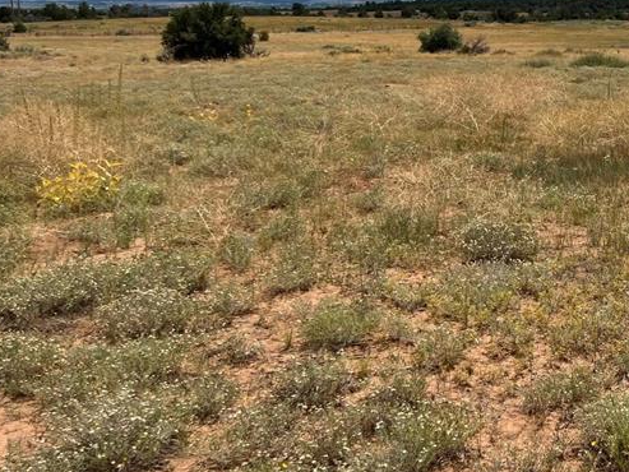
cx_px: 597
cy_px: 74
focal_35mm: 54
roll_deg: +0.4
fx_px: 981
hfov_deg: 33.2
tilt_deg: -6.5
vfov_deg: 26.4
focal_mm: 5.7
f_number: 1.5
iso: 50
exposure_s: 1/9434
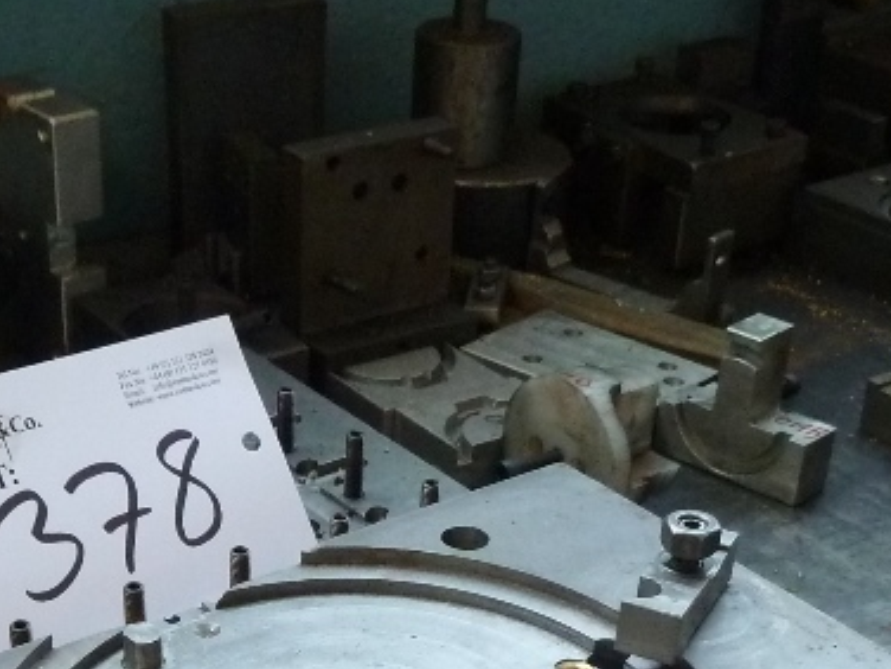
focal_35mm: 68
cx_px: 296
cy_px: 745
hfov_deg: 28.4
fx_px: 1750
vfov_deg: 20.6
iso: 400
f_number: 3.3
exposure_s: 1/30
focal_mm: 4.1
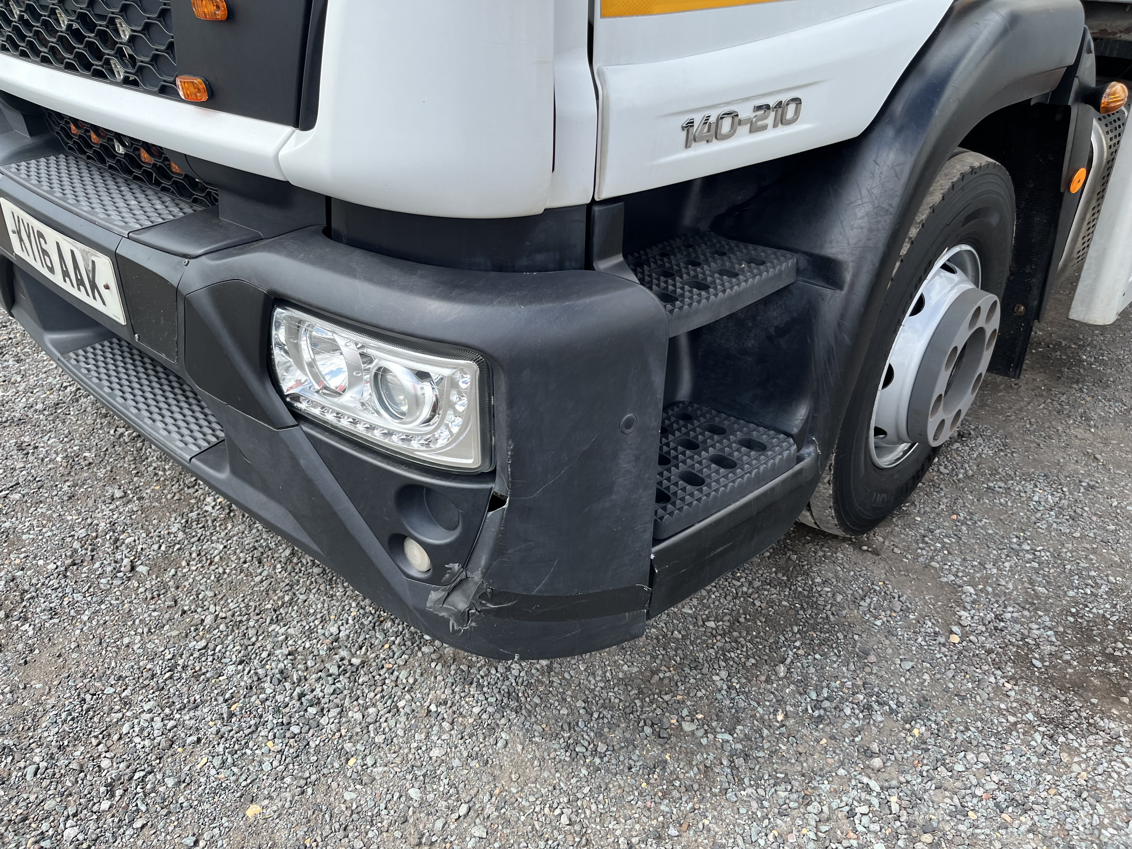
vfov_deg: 53.1
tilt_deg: -27.1
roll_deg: -0.9
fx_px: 850
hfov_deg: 67.3
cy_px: 424
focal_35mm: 26
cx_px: 566
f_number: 1.6
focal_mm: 5.1
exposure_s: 1/718
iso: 50
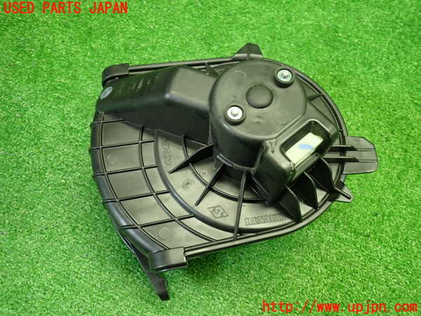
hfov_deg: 63.4
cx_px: 210
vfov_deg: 49.7
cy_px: 158
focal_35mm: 28
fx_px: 341
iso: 250
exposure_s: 1/30
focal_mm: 5.05
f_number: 2.2
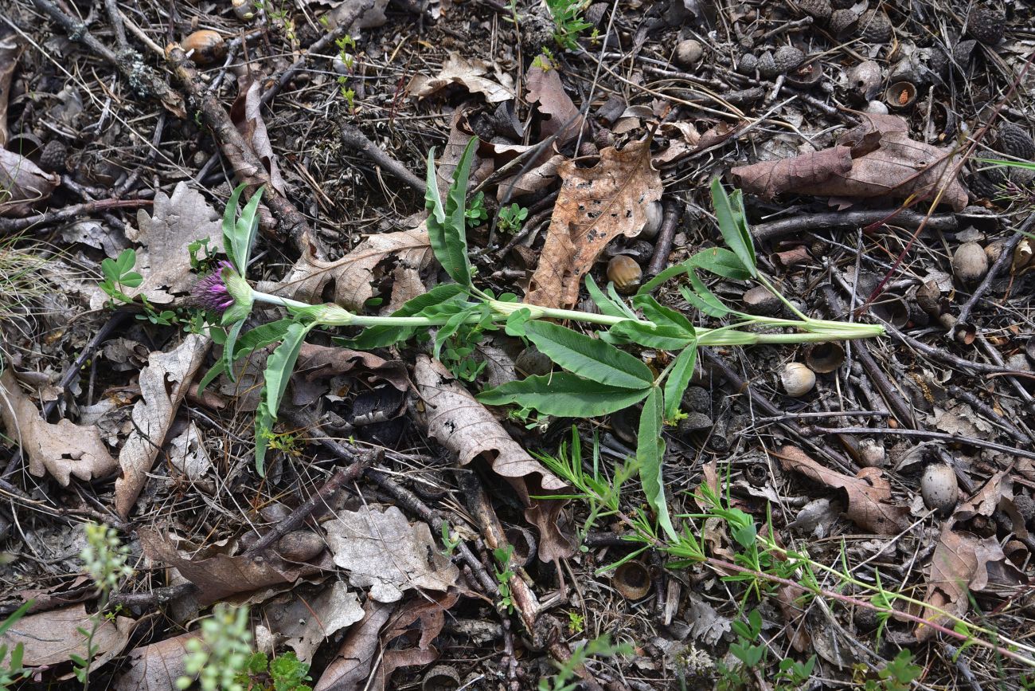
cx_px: 518
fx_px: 1438
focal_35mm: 50
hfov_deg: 39.6
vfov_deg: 27.0
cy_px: 346
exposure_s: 1/125
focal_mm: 50
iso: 250
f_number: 10
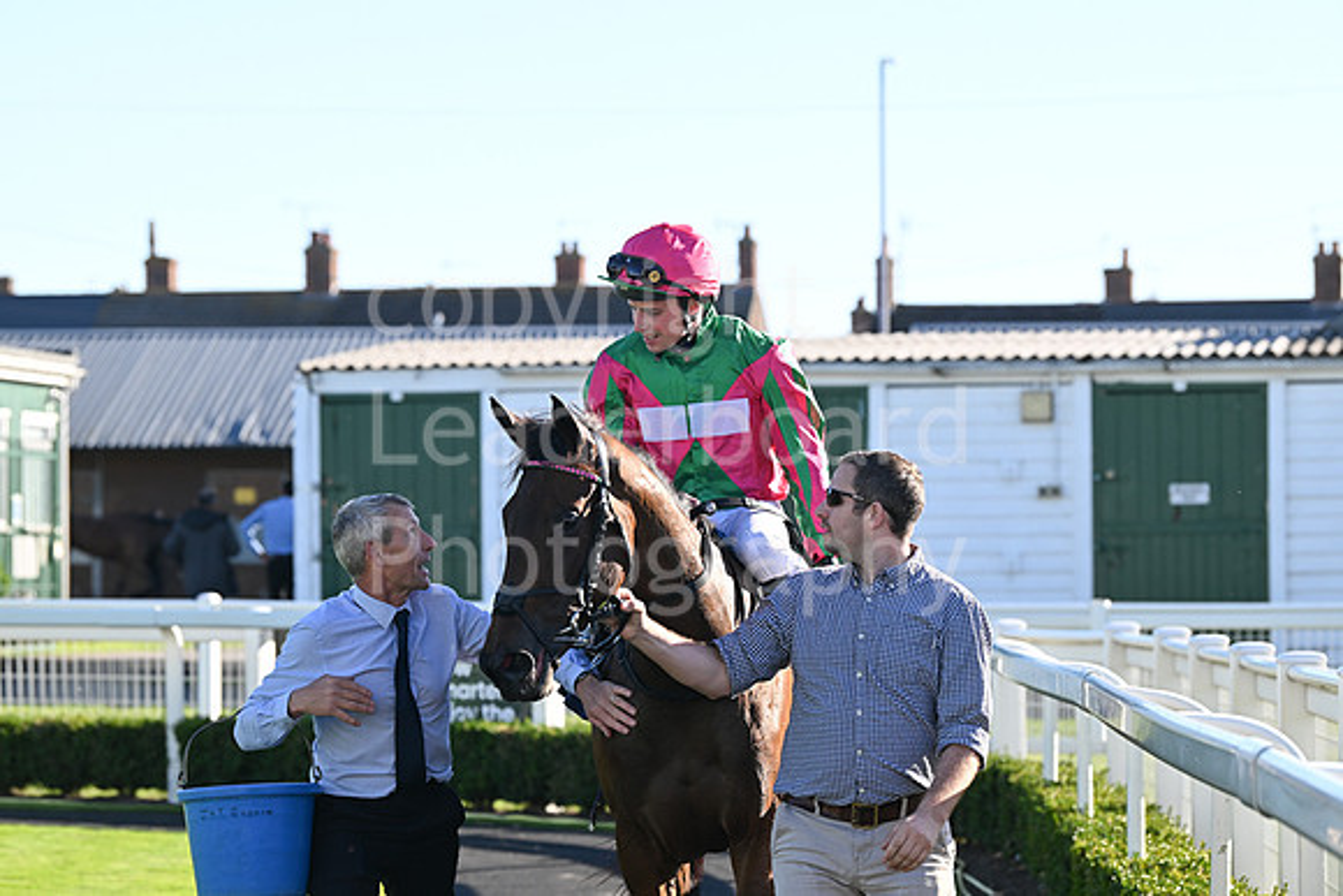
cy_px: 448
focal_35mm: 140
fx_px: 5224
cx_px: 672
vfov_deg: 9.8
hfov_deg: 14.7
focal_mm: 140
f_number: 5.6
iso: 400
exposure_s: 1/800
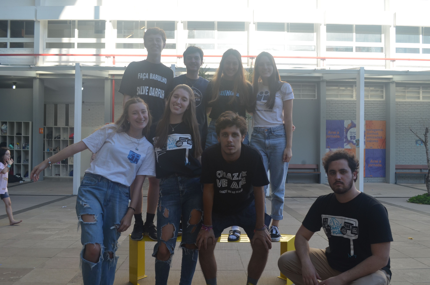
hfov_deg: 53.2
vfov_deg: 36.7
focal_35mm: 36
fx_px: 429
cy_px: 142
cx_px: 215
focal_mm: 24
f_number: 7.1
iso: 200
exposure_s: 1/200
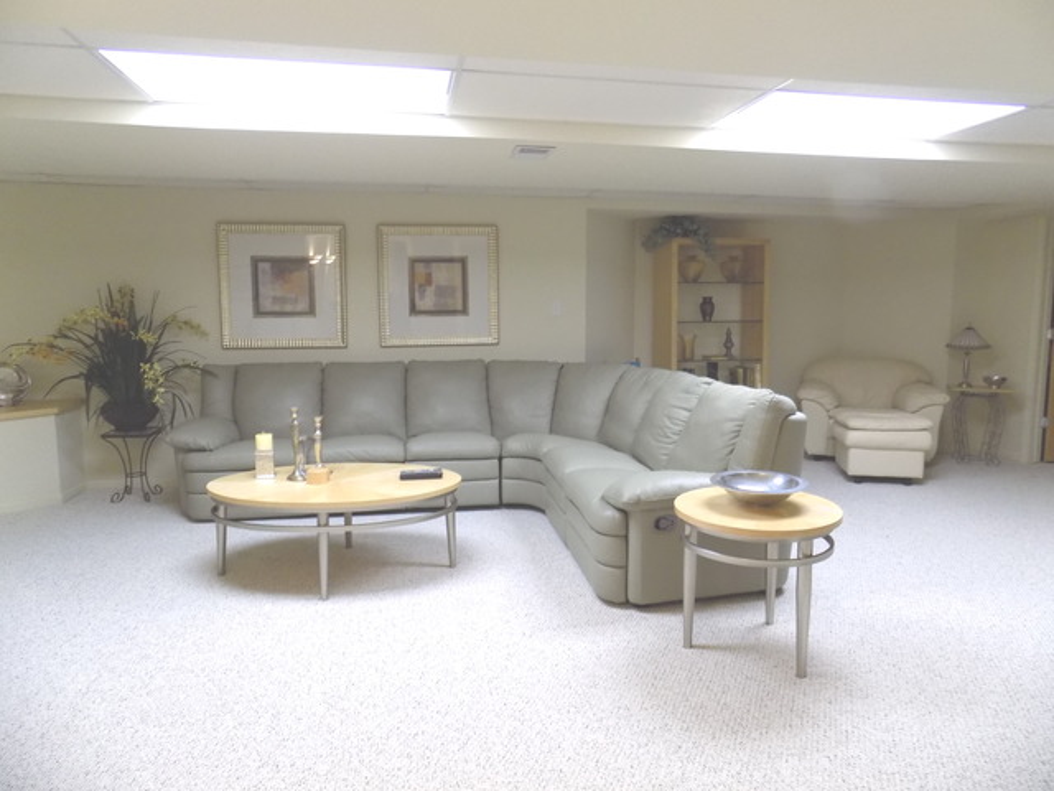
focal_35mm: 23
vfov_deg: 58.9
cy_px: 396
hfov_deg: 73.9
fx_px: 700
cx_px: 527
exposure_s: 1/30
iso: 180
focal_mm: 4
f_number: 3.1
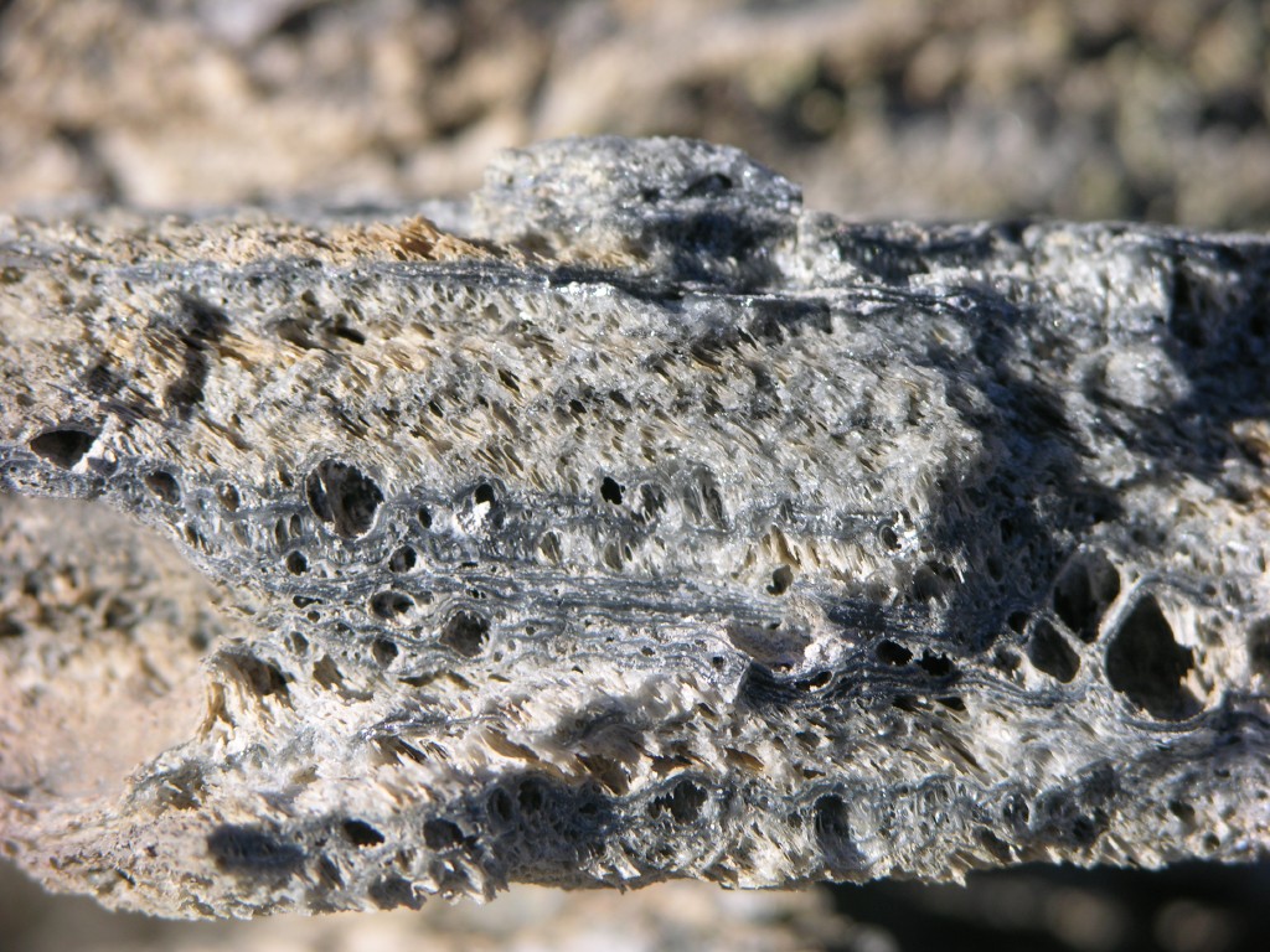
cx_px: 635
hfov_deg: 7.1
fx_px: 10273
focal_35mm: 280
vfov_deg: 5.3
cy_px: 476
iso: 50
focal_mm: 71.2
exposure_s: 1/242
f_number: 5.3
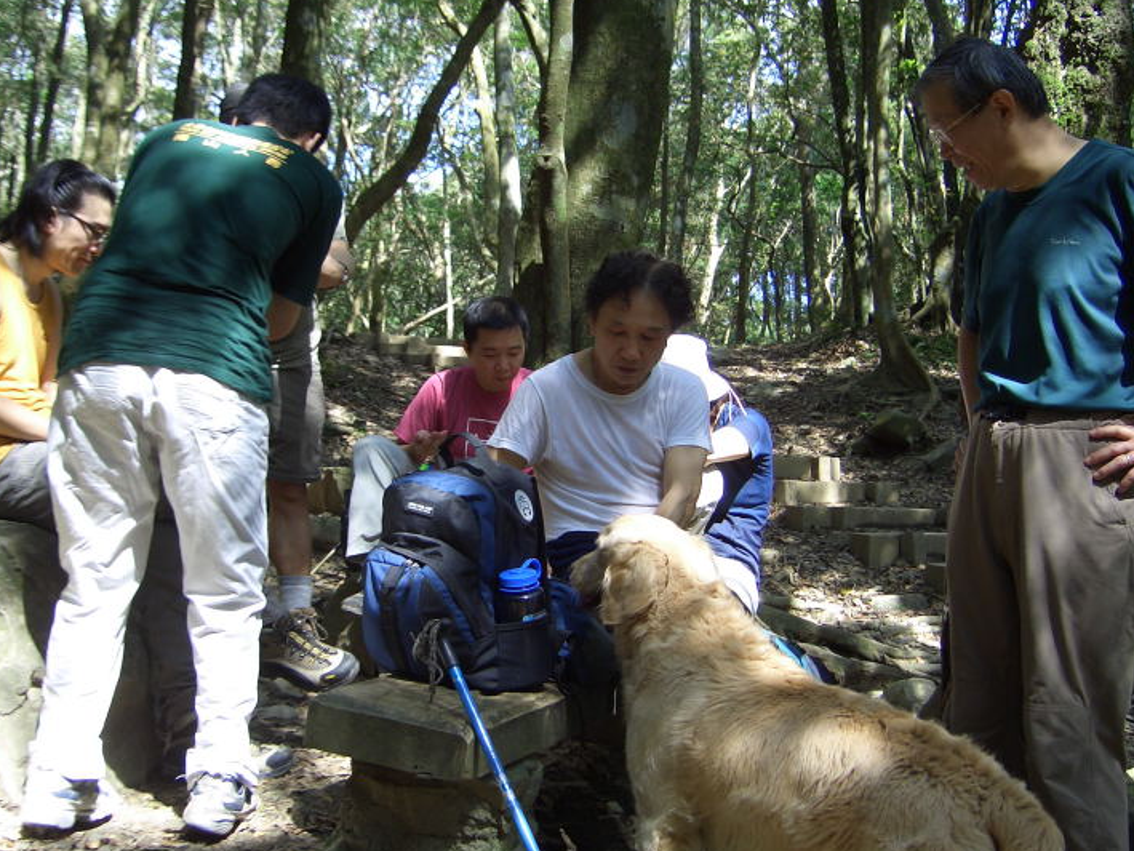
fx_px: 1442
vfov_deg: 32.9
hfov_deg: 42.9
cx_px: 571
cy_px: 432
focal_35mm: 44
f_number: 2.8
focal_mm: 8
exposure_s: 1/100
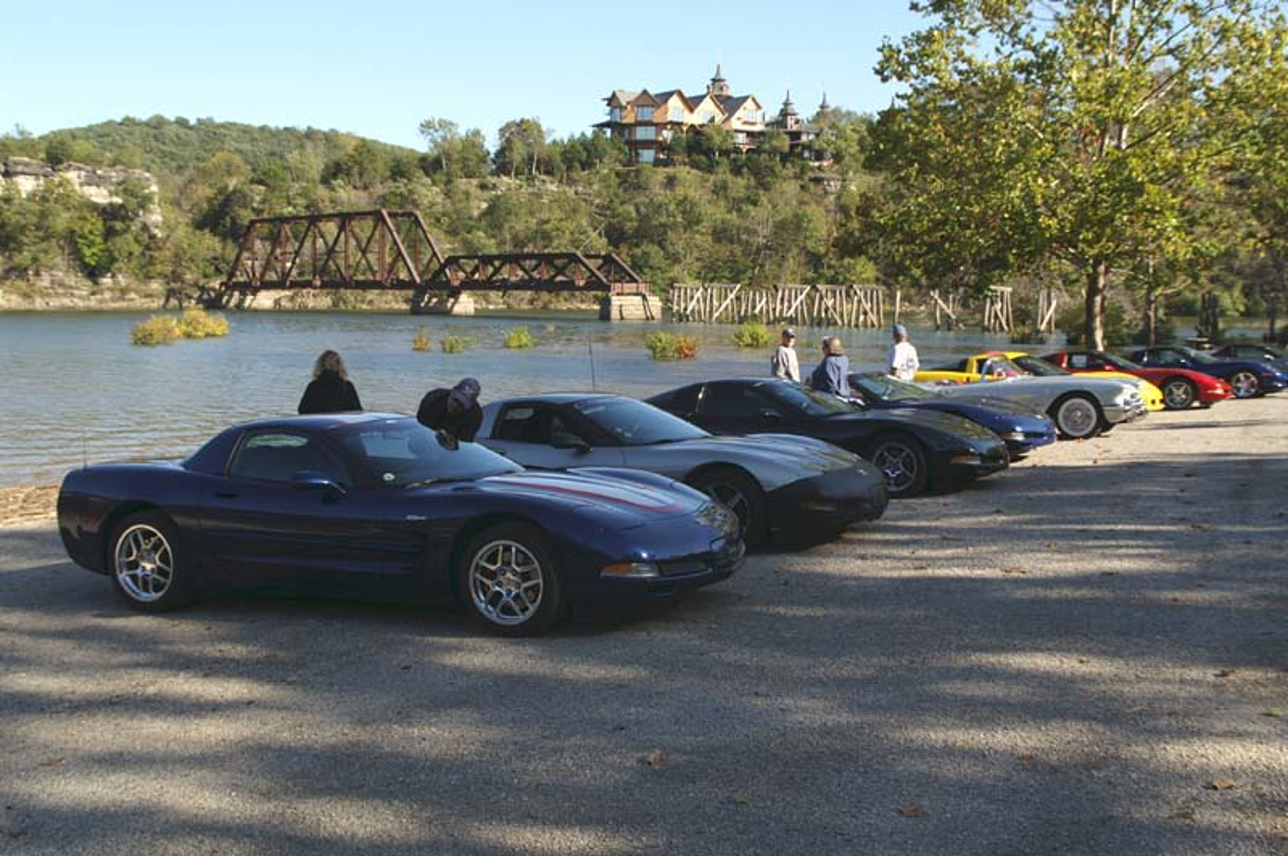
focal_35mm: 36
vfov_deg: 36.8
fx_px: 1287
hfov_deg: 53.2
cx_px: 644
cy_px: 428
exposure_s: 1/125
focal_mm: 24
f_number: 6.7
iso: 100
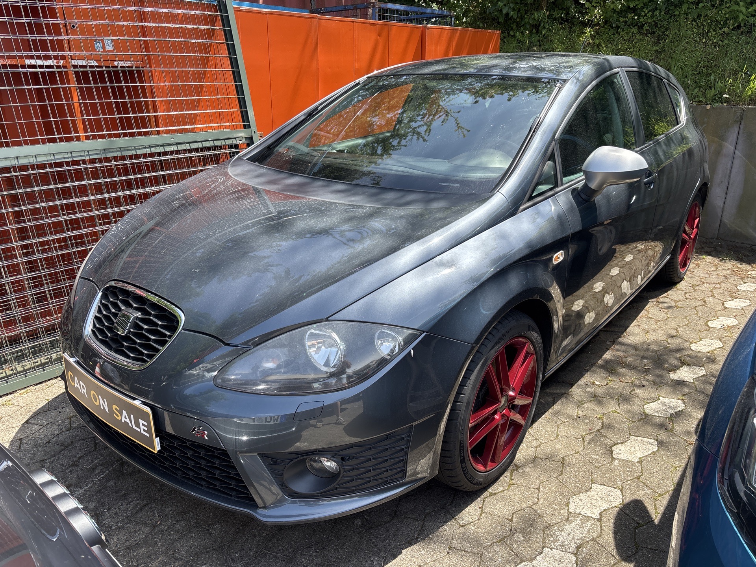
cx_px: 378
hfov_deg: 67.3
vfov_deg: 53.1
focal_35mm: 26
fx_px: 568
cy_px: 284
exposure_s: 1/851
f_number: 1.6
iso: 50
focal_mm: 5.96
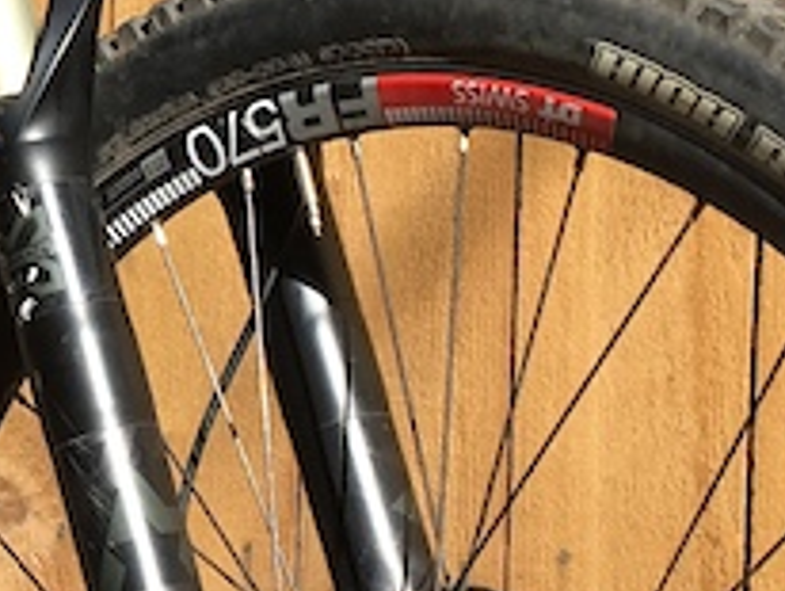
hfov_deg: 13.5
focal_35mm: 144
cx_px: -50
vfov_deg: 10.3
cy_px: 210
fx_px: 3269
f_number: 2.2
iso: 25
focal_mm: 4.15
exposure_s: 1/1115
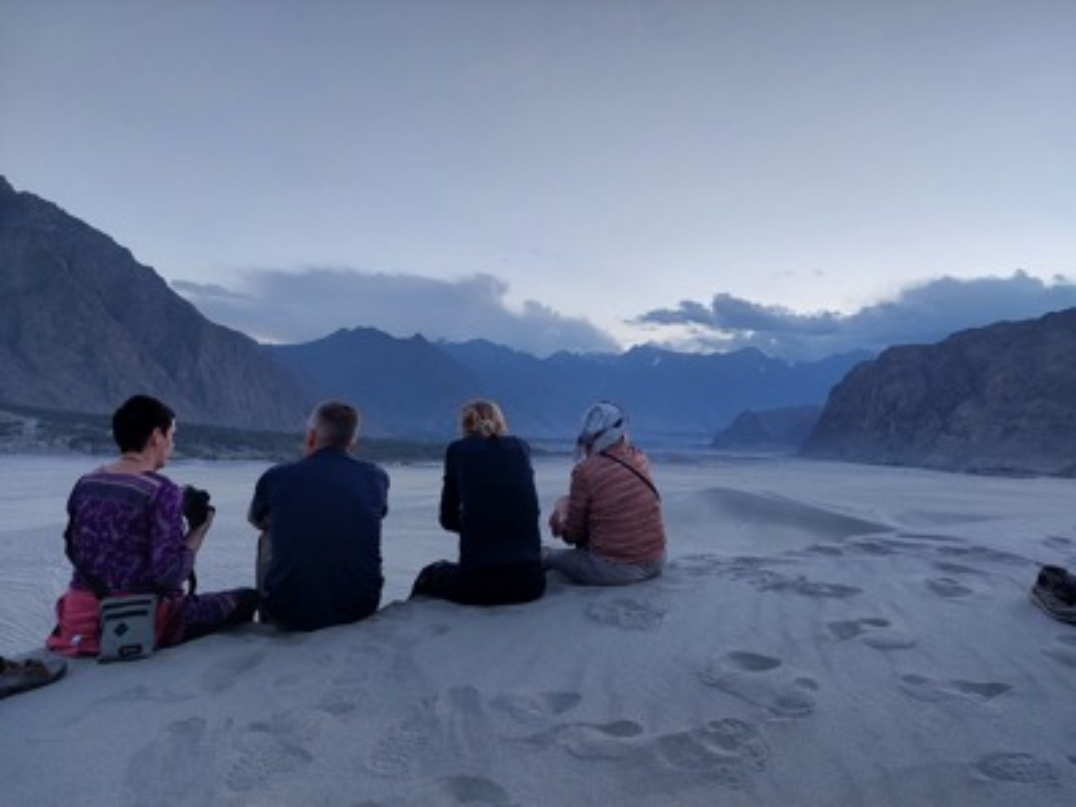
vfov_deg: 56.8
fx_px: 746
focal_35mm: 24
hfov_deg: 71.6
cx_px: 538
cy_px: 404
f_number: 1.8
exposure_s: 1/120
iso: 80
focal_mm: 5.23
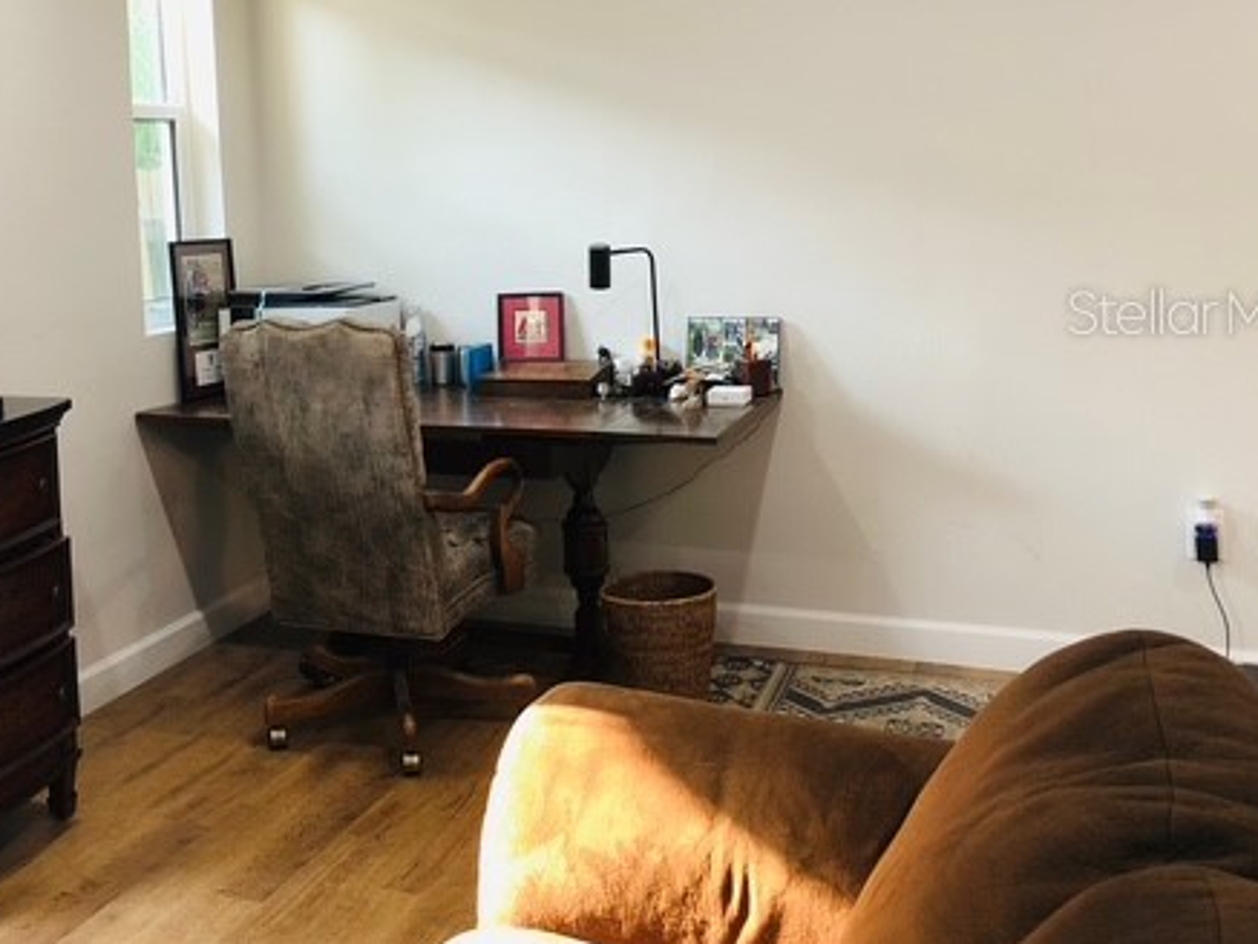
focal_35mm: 41
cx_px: 417
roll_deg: +2.6
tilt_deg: -5.4
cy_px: 311
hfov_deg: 45.1
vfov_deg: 34.8
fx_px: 1490
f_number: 1.8
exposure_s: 1/24
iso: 32
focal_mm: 4
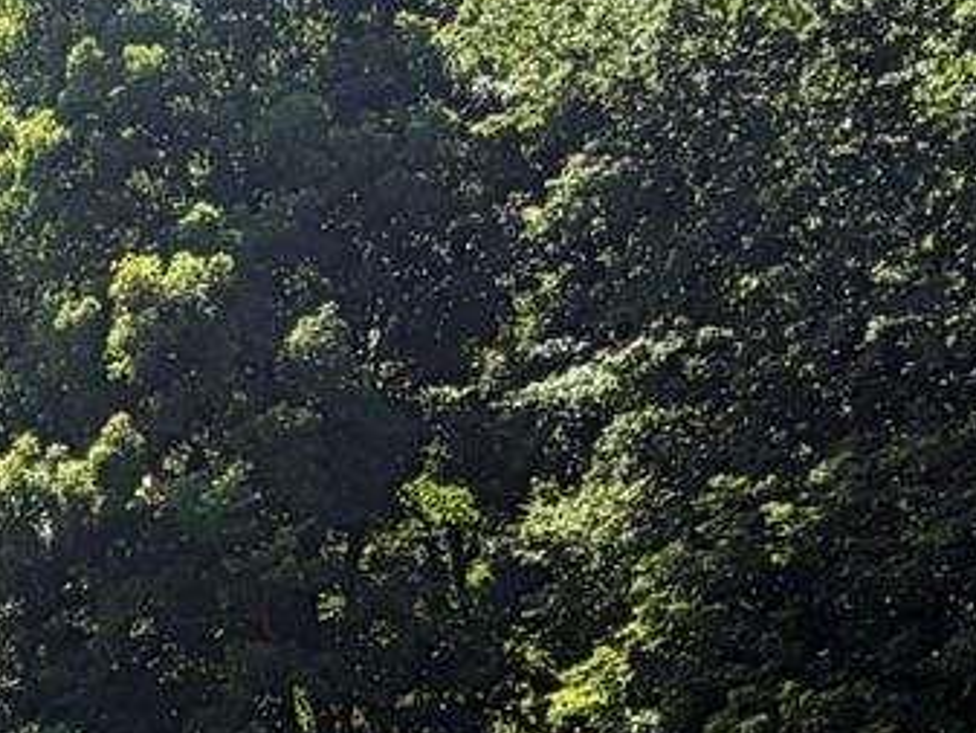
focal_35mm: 85
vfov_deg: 16.4
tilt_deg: +3.9
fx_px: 2397
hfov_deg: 21.2
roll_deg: +1.4
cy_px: 973
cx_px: -237
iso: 32
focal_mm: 2.22
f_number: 2.2
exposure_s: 1/770
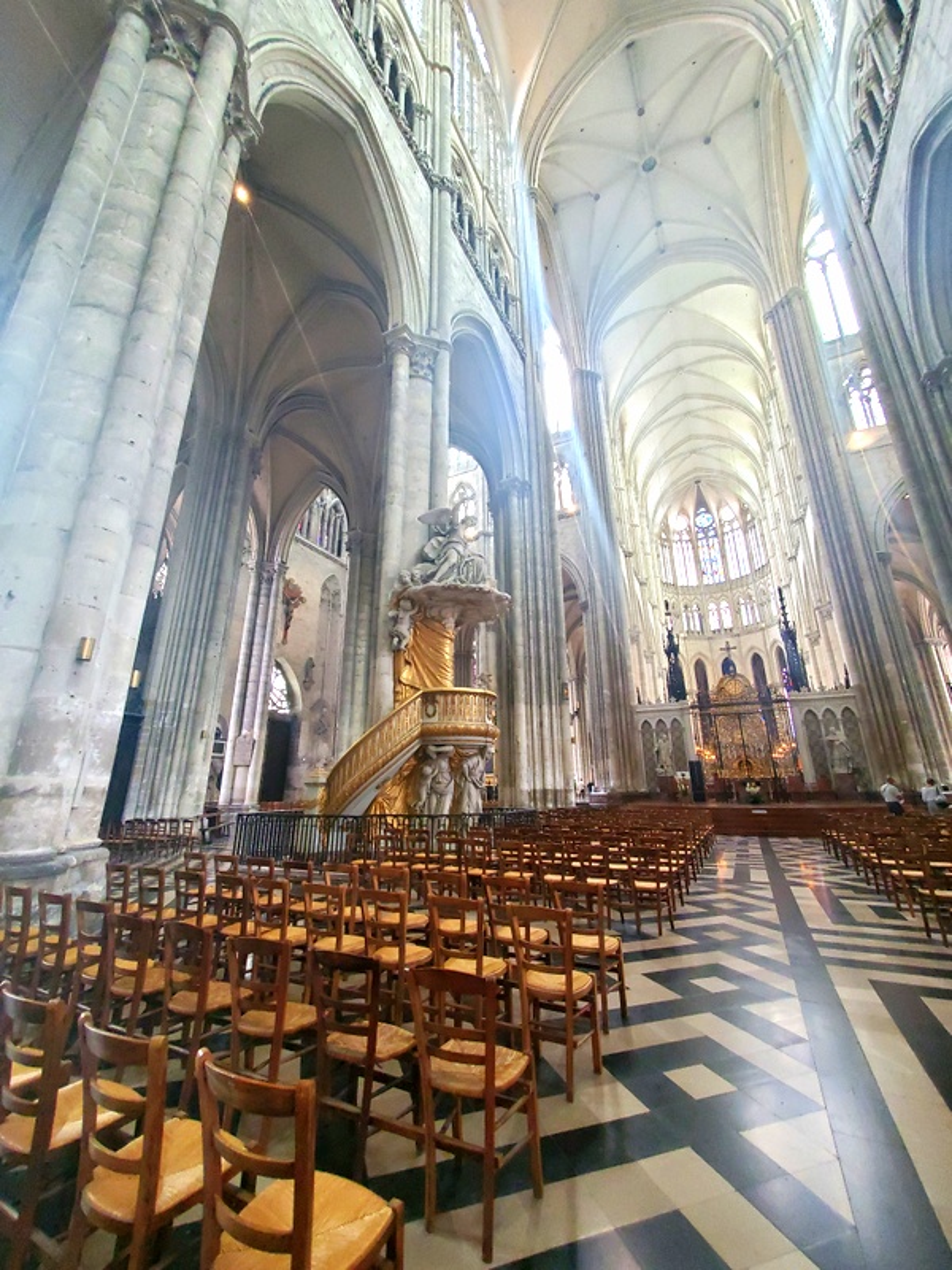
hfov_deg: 89.9
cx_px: 476
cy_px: 635
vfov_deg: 106.2
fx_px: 477
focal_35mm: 13
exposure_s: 1/39
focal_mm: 1.8
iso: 400
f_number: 2.2
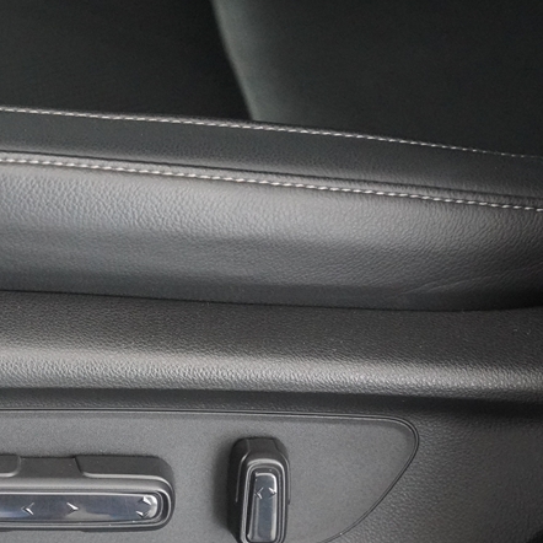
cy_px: 327
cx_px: 5
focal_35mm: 133
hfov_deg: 13.0
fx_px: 2360
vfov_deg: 13.1
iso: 6400
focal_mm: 45
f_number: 2.8
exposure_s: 1/160
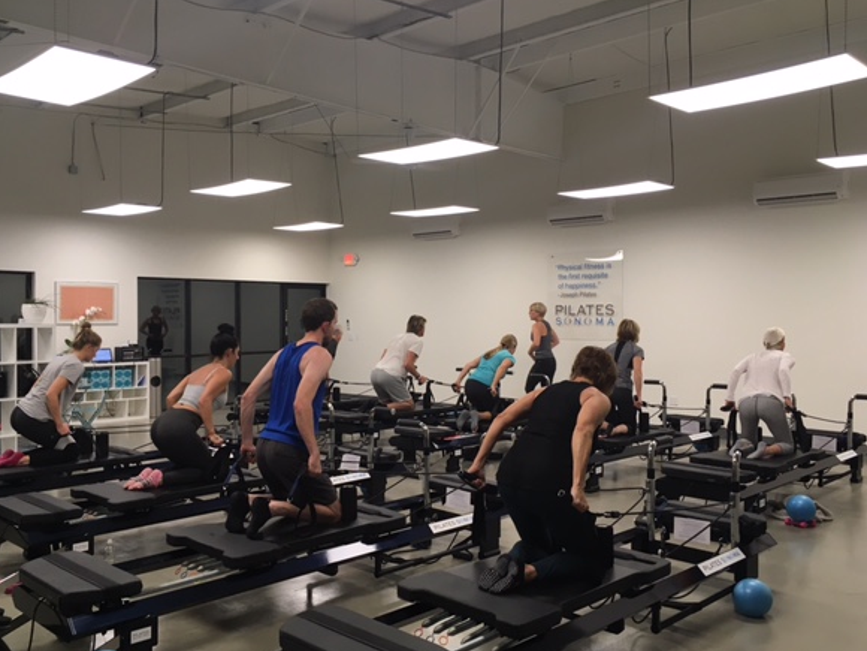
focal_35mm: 32
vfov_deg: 44.2
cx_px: 413
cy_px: 325
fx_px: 801
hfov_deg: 56.8
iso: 50
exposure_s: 1/30
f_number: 2.2
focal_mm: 4.15
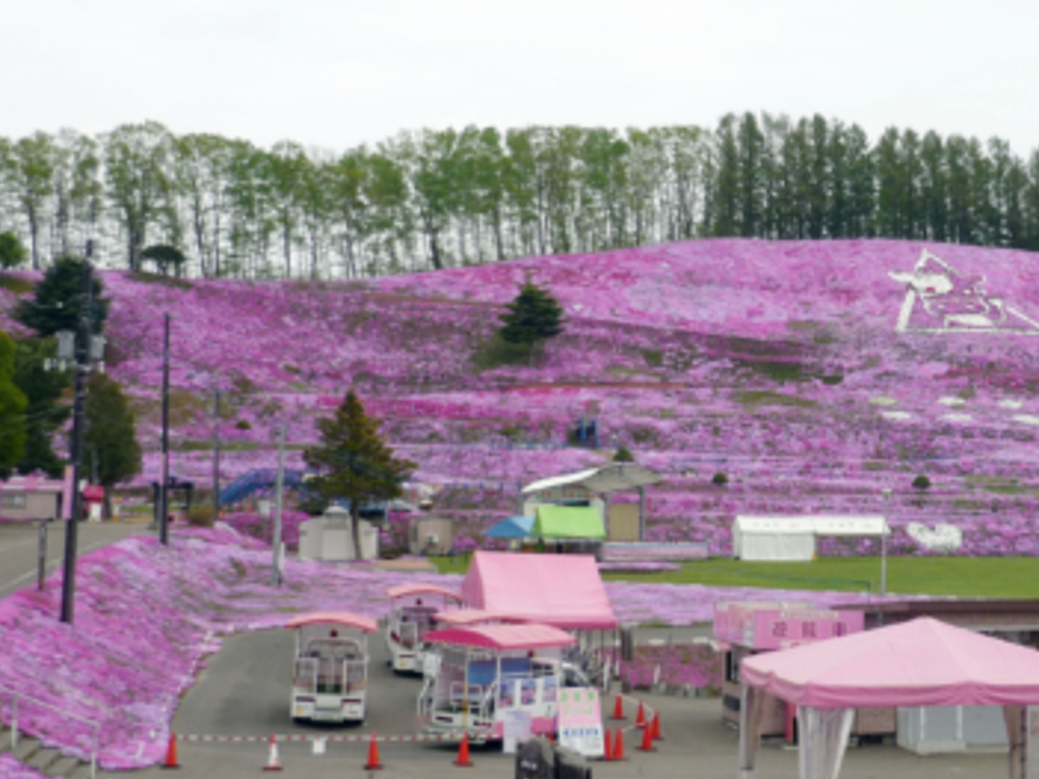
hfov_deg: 29.2
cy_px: 385
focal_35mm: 65
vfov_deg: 22.6
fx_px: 1950
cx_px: 817
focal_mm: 6.3
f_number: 2.9
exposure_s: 1/320
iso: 100
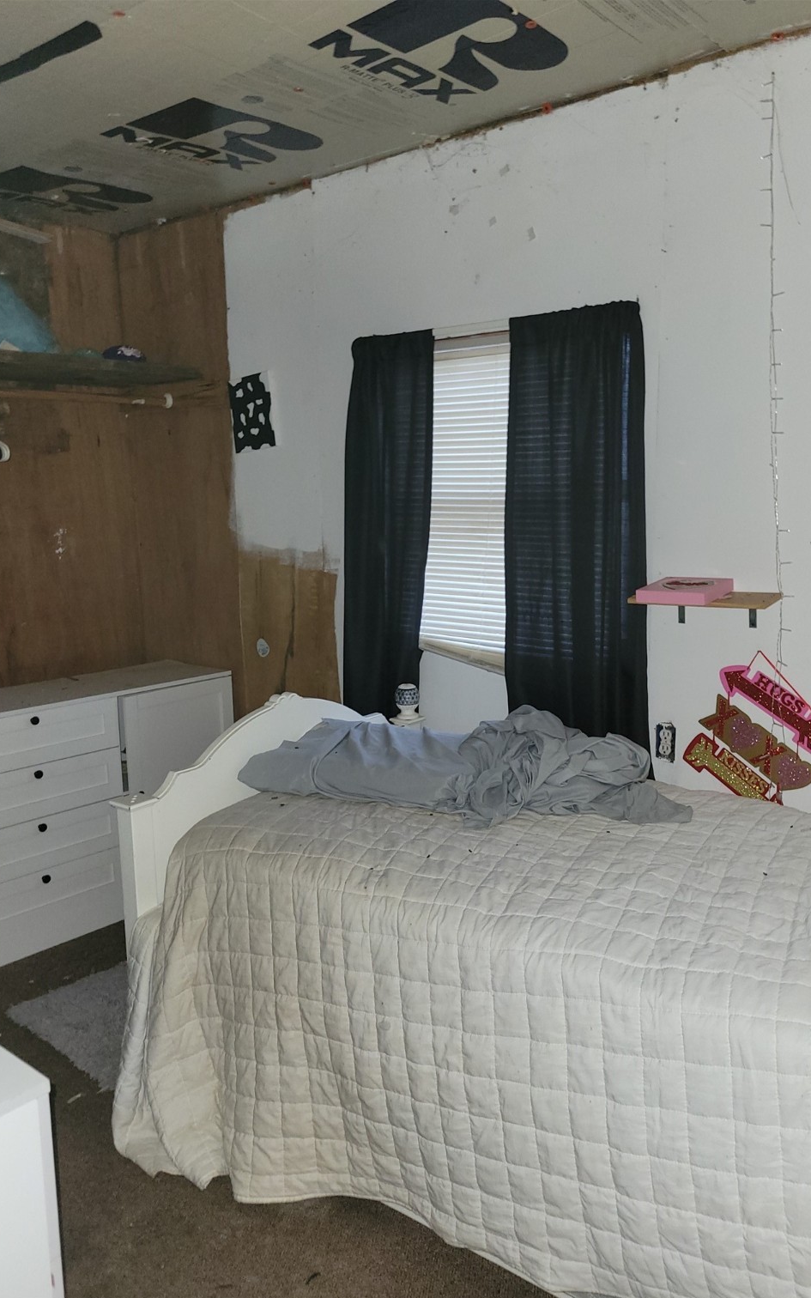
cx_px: 413
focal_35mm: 28
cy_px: 658
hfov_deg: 44.5
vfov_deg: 66.5
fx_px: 990
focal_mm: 5.4
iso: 125
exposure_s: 1/12.8
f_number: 1.8
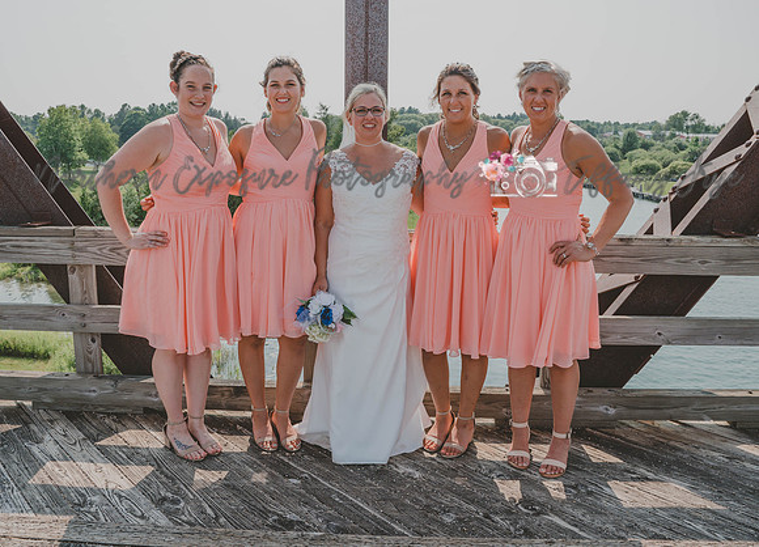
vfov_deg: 47.0
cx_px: 334
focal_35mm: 29
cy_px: 248
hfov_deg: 62.1
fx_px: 628
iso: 100
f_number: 7.1
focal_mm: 24
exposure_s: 1/400
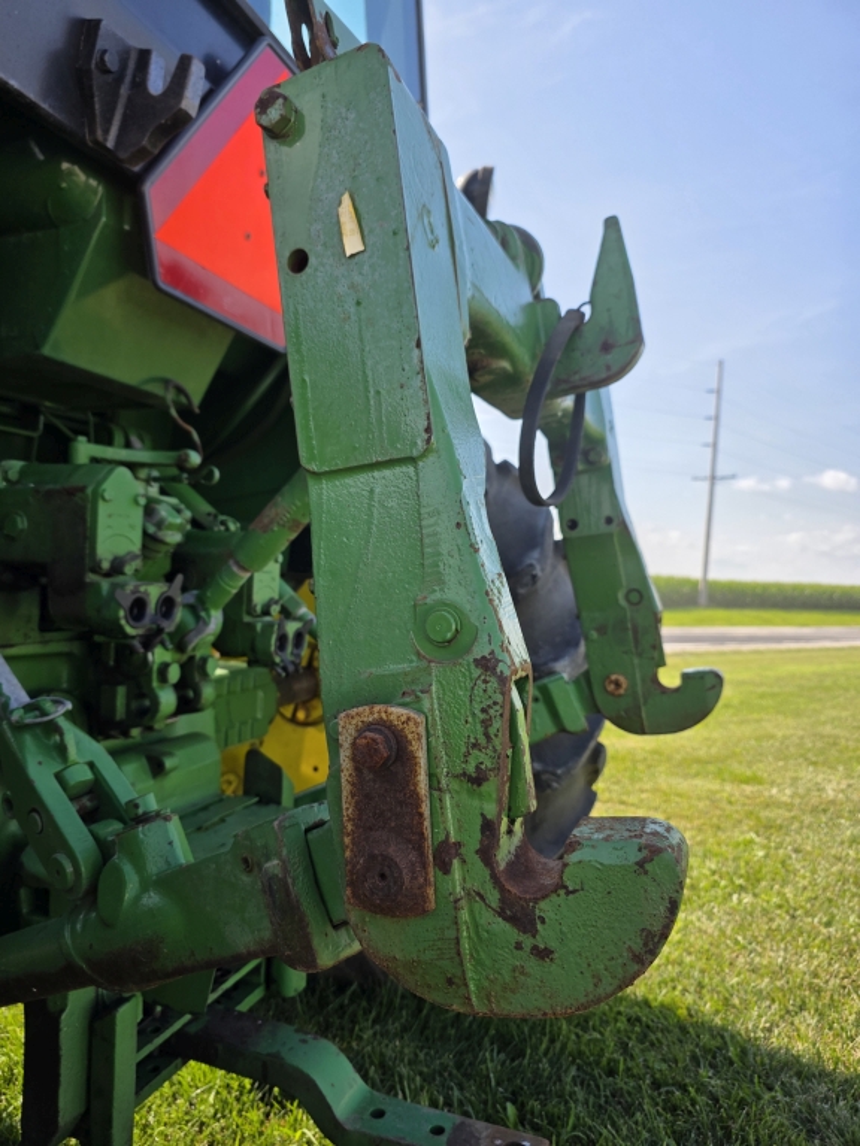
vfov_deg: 73.9
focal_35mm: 23
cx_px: 430
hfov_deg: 58.9
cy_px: 573
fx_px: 762
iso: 80
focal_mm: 6.3
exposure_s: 1/3168
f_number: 1.7
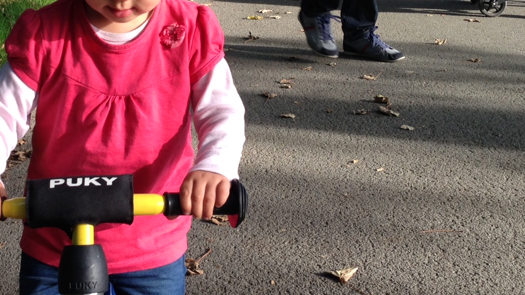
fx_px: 946
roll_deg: +0.5
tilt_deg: -9.7
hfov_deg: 30.7
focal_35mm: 68
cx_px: 168
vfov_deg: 17.5
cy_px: 45
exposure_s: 1/205
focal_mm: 4.12
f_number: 2.4
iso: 50
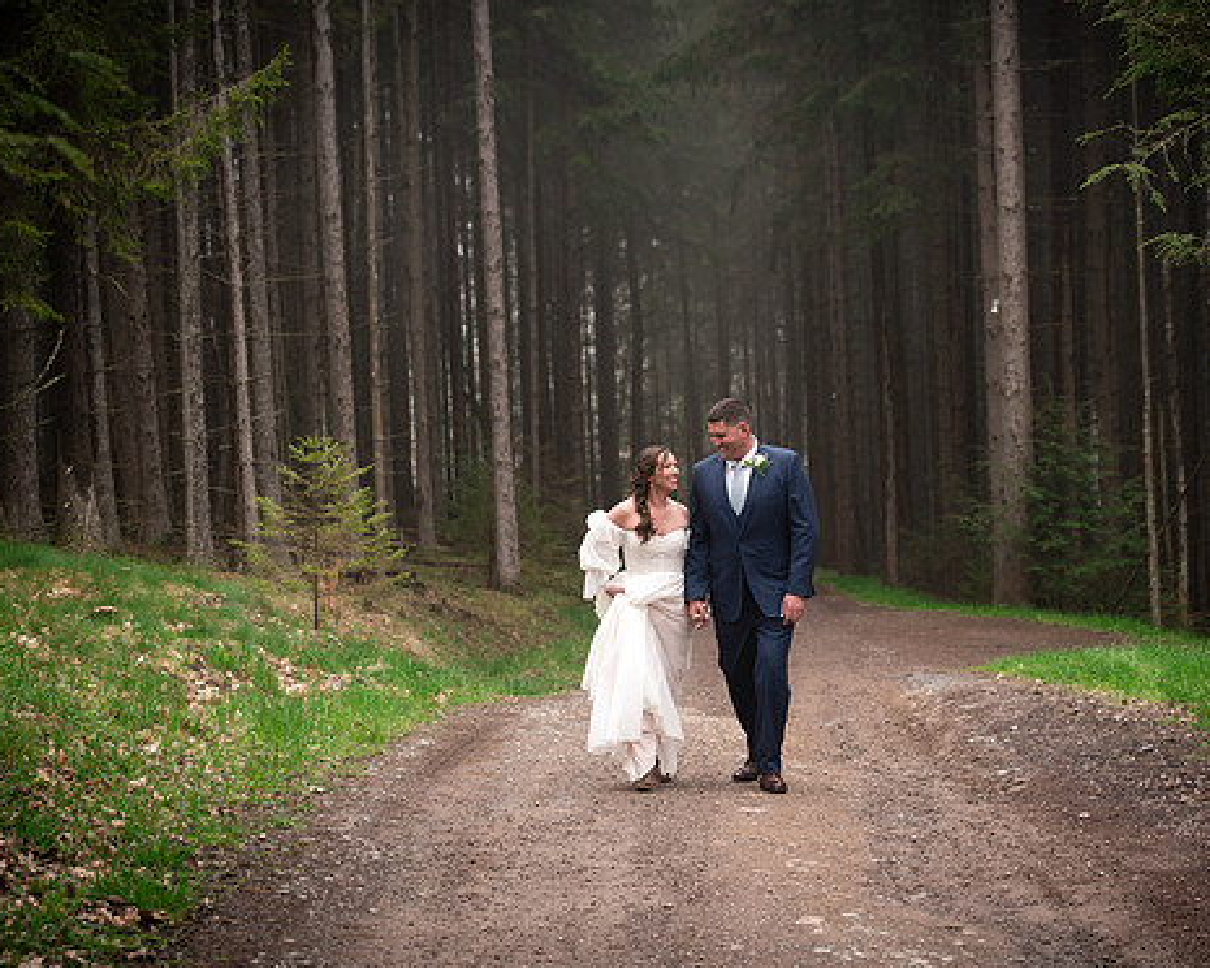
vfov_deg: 18.7
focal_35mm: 82
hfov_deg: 23.3
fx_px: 2937
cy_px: 480
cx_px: 674
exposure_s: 1/640
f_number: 3.5
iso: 500
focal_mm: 70
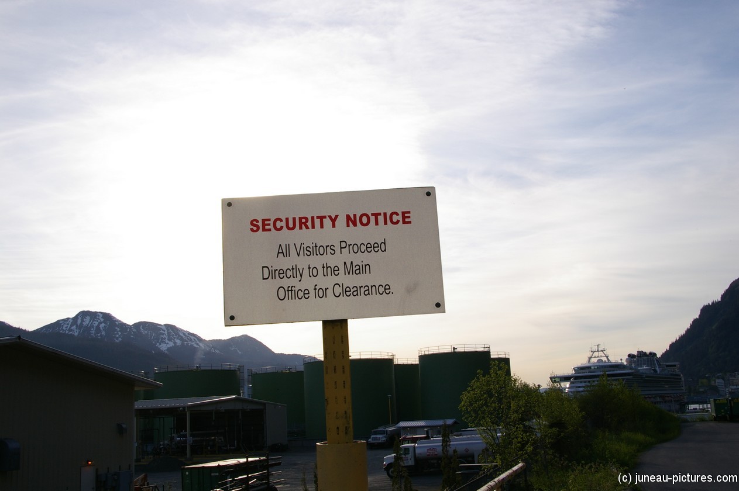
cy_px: 246
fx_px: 738
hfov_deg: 53.2
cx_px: 370
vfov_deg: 36.8
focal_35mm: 36
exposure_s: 1/180
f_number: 16
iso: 200
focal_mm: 24
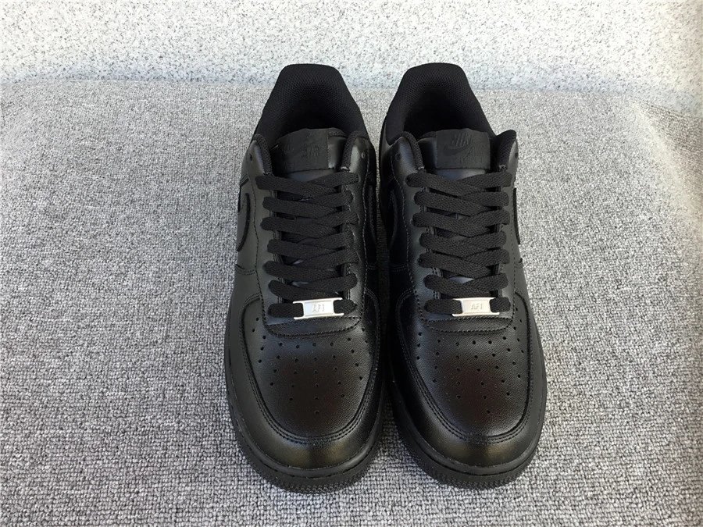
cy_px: 264
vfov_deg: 45.4
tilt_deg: -49.3
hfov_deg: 58.4
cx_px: 352
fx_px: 630
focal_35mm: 31
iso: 32
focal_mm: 3.3
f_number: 2.4
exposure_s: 1/100
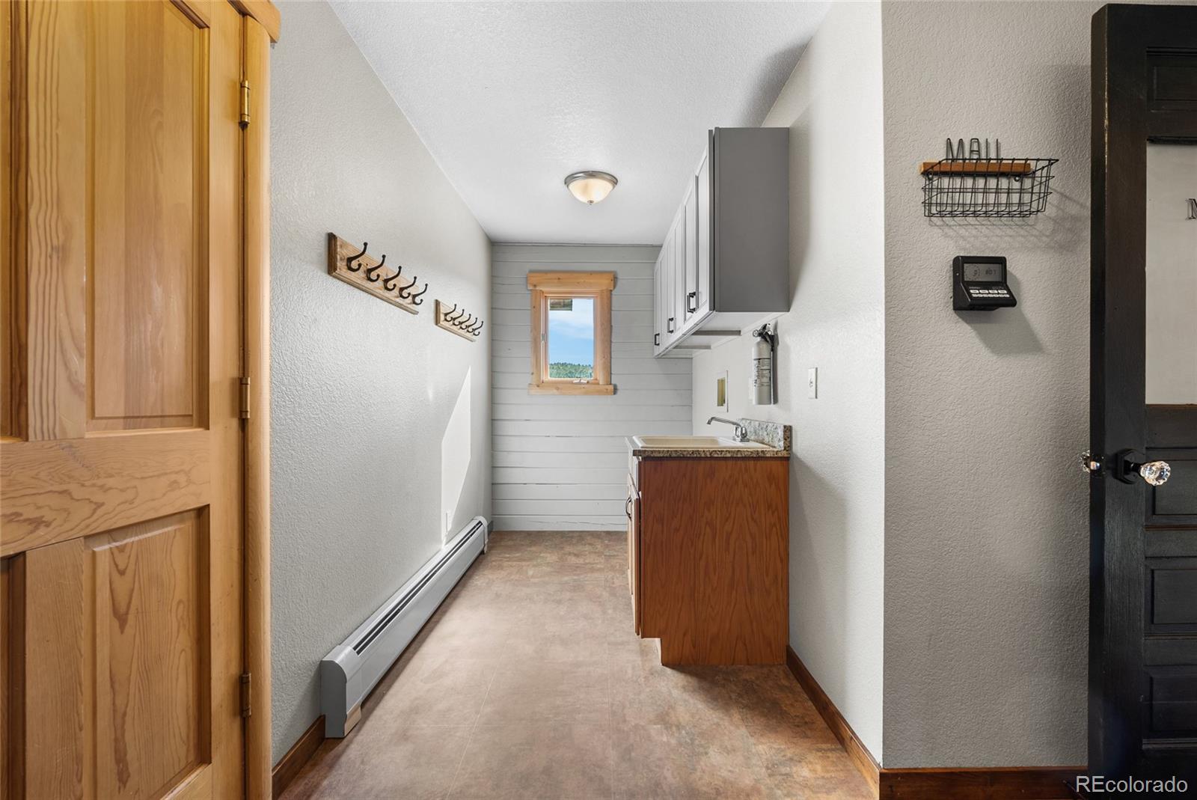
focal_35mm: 16
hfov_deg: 96.7
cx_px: 598
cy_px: 400
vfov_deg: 73.8
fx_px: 532
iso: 200
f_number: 8
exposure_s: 1
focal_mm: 16
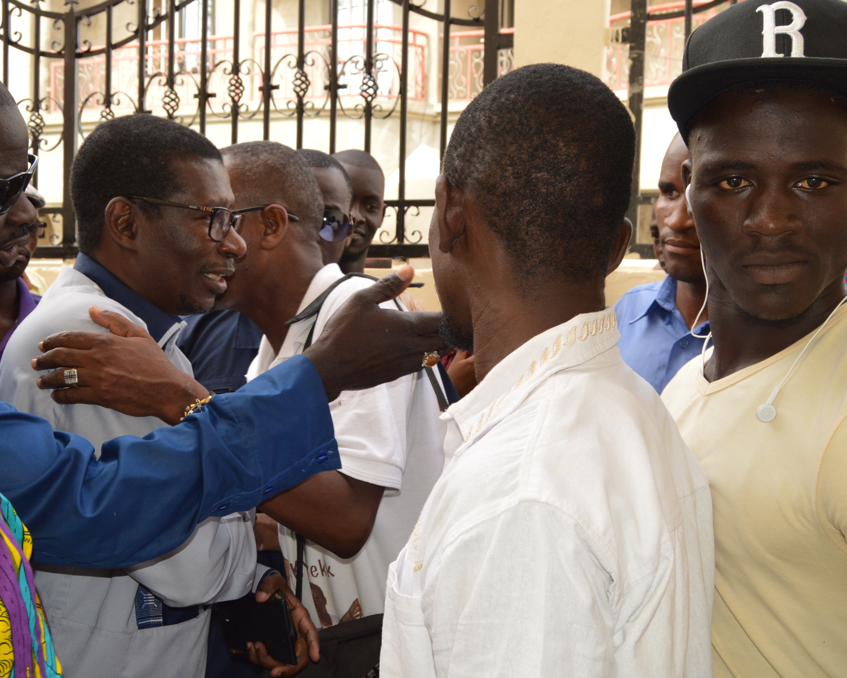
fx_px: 1103
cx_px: 325
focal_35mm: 44
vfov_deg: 34.1
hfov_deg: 41.7
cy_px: 385
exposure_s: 1/200
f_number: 7.1
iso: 400
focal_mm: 22
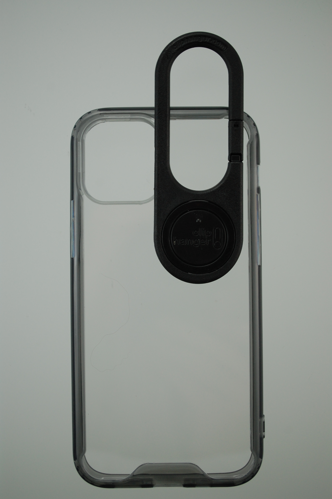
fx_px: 748
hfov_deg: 25.0
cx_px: 166
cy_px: 250
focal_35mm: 54
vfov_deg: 36.9
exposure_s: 1/100
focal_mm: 36
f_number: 5.3
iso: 400
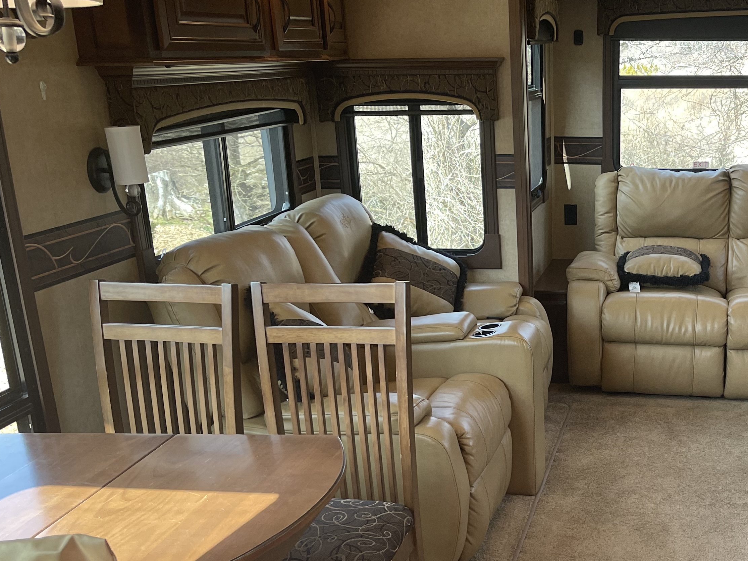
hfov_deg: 39.1
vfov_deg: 30.4
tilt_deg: -19.5
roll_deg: +0.1
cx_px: 580
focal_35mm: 47
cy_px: 414
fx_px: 1016
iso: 125
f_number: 1.6
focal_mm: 5.1
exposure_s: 1/121
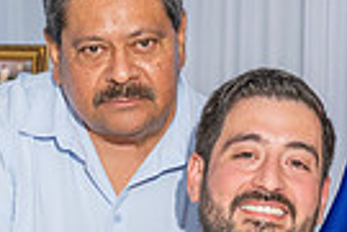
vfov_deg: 5.4
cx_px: 280
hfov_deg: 8.1
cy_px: 321
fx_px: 2448
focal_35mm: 254
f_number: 5.6
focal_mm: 59
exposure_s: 1/160
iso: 800
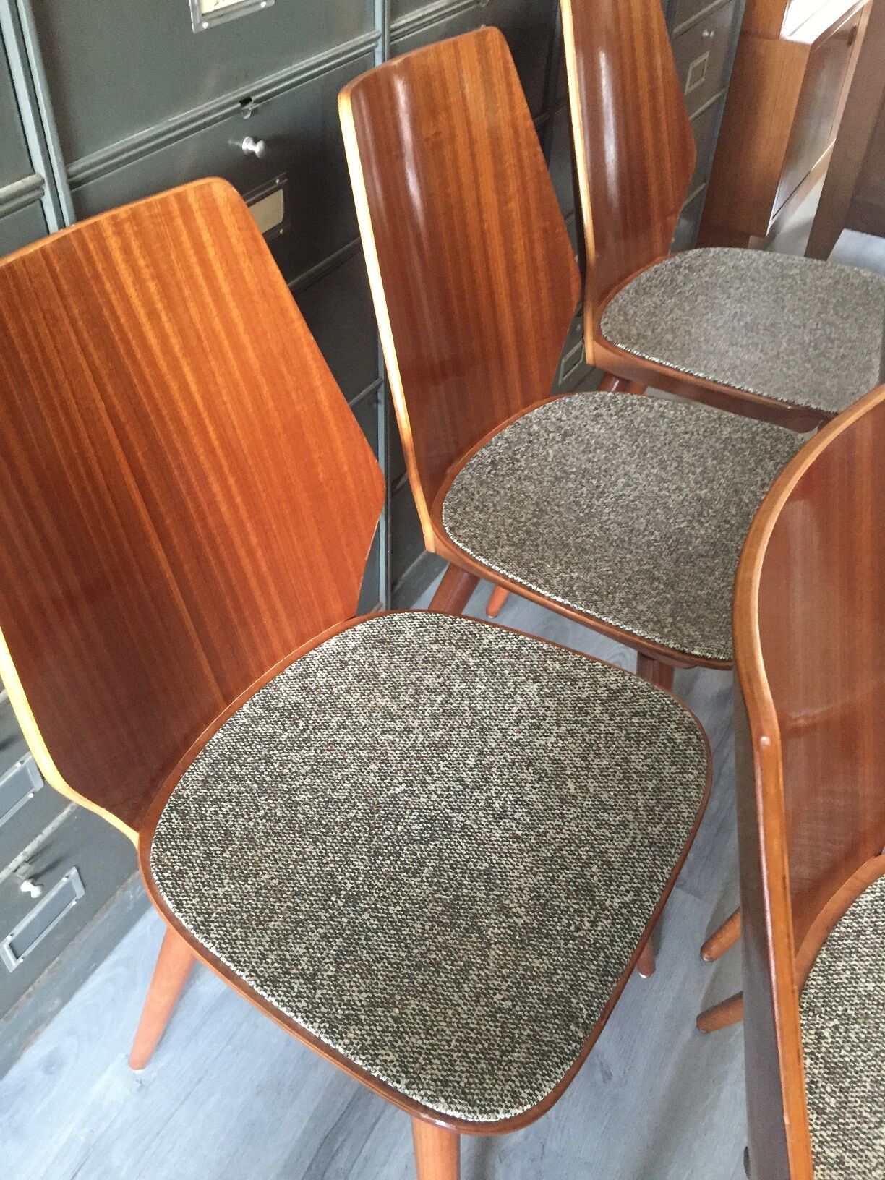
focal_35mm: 29
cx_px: 442
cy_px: 590
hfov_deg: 48.2
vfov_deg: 61.7
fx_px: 989
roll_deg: -1.7
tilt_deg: -42.4
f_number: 2.2
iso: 250
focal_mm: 4.15
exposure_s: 1/17
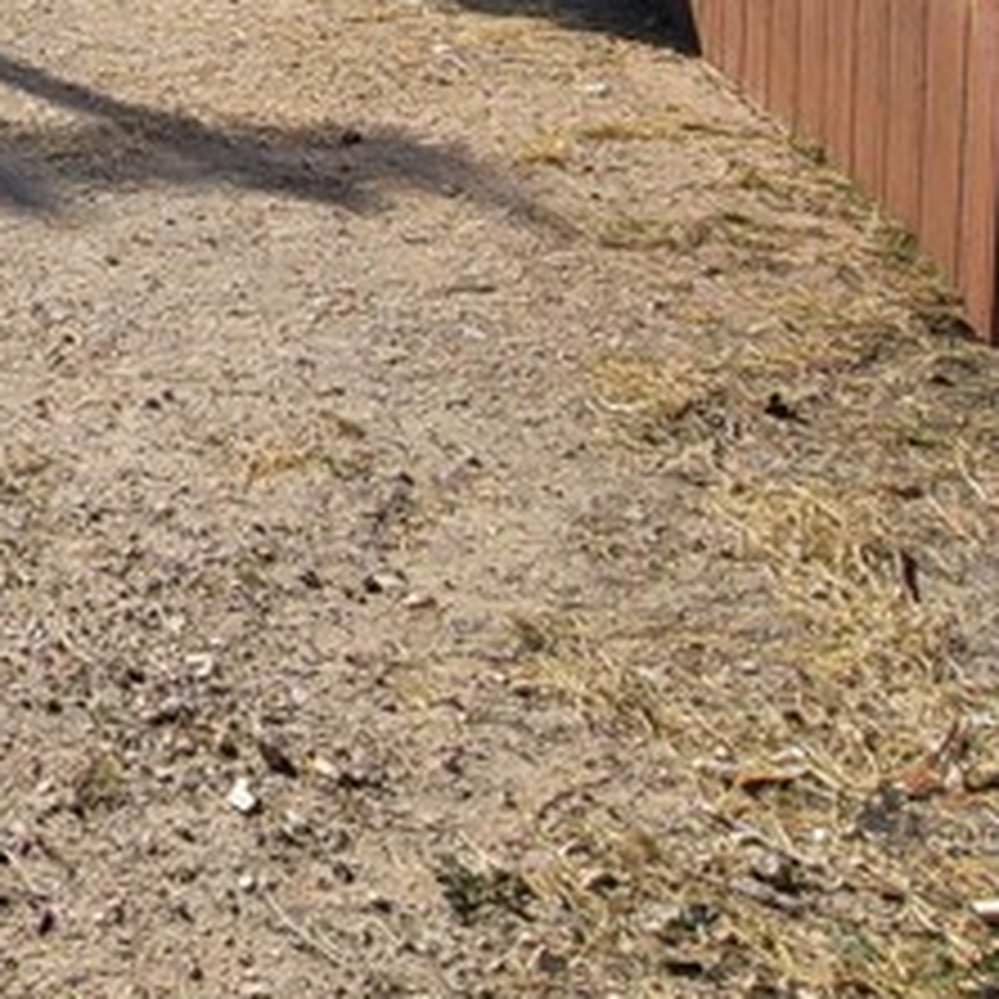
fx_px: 1730
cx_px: -490
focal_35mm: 53
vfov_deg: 27.6
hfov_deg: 24.9
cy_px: -252
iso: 64
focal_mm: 2.2
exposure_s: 1/2593
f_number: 2.2
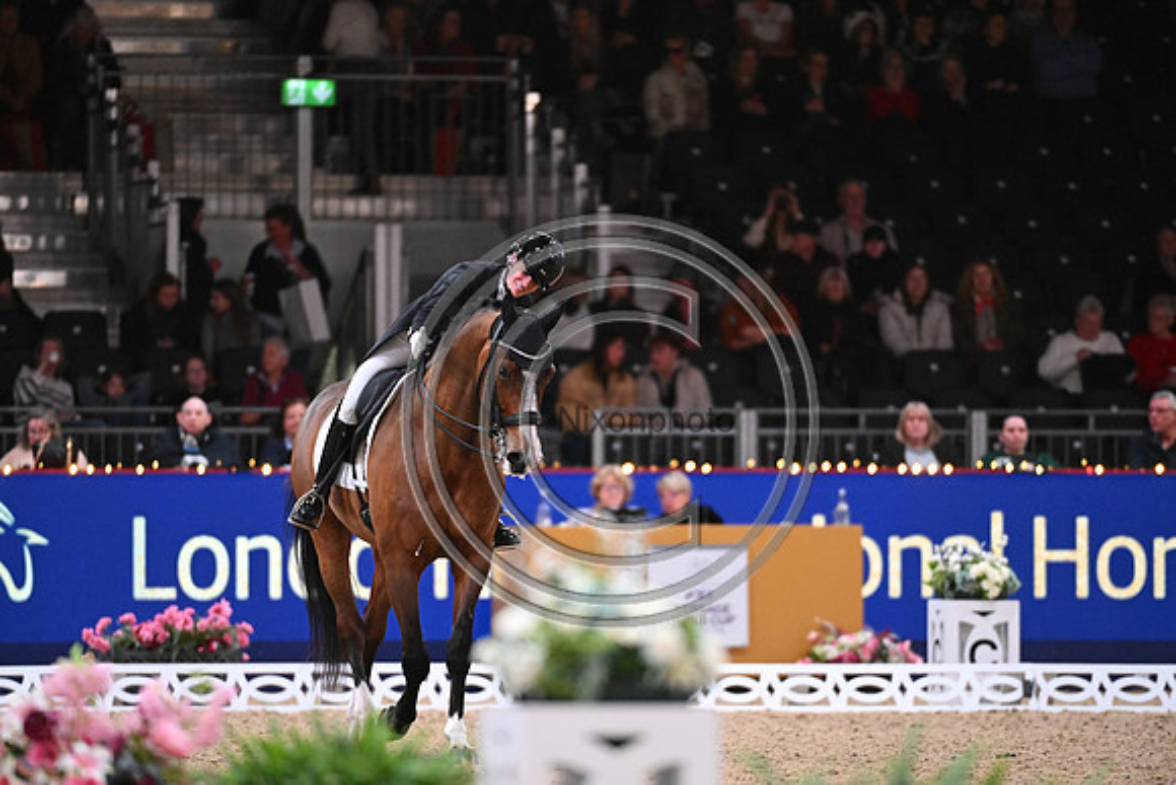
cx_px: 588
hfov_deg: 5.2
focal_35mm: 400
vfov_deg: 3.4
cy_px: 392
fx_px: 13069
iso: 6400
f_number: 4
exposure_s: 1/640
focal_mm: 400
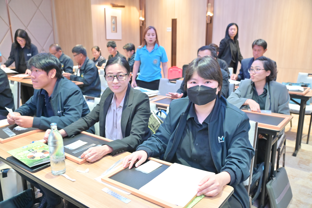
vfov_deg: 42.3
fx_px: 268
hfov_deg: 60.3
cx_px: 156
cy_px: 104
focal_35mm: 31
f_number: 4.5
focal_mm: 31
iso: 6400
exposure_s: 1/125
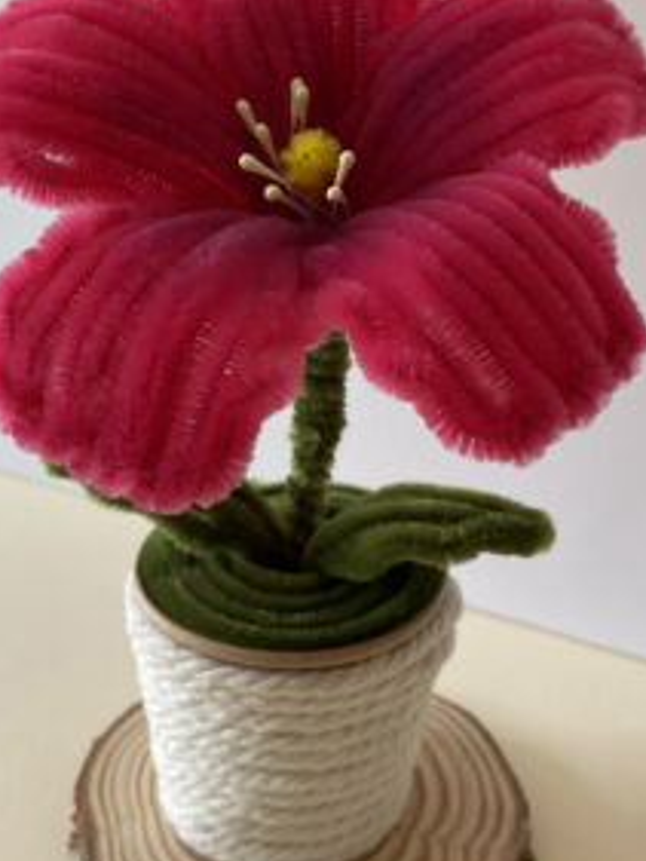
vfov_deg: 50.1
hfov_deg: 38.6
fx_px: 920
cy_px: 438
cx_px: 288
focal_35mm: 37
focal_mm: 4.25
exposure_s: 1/105
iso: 125
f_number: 1.8
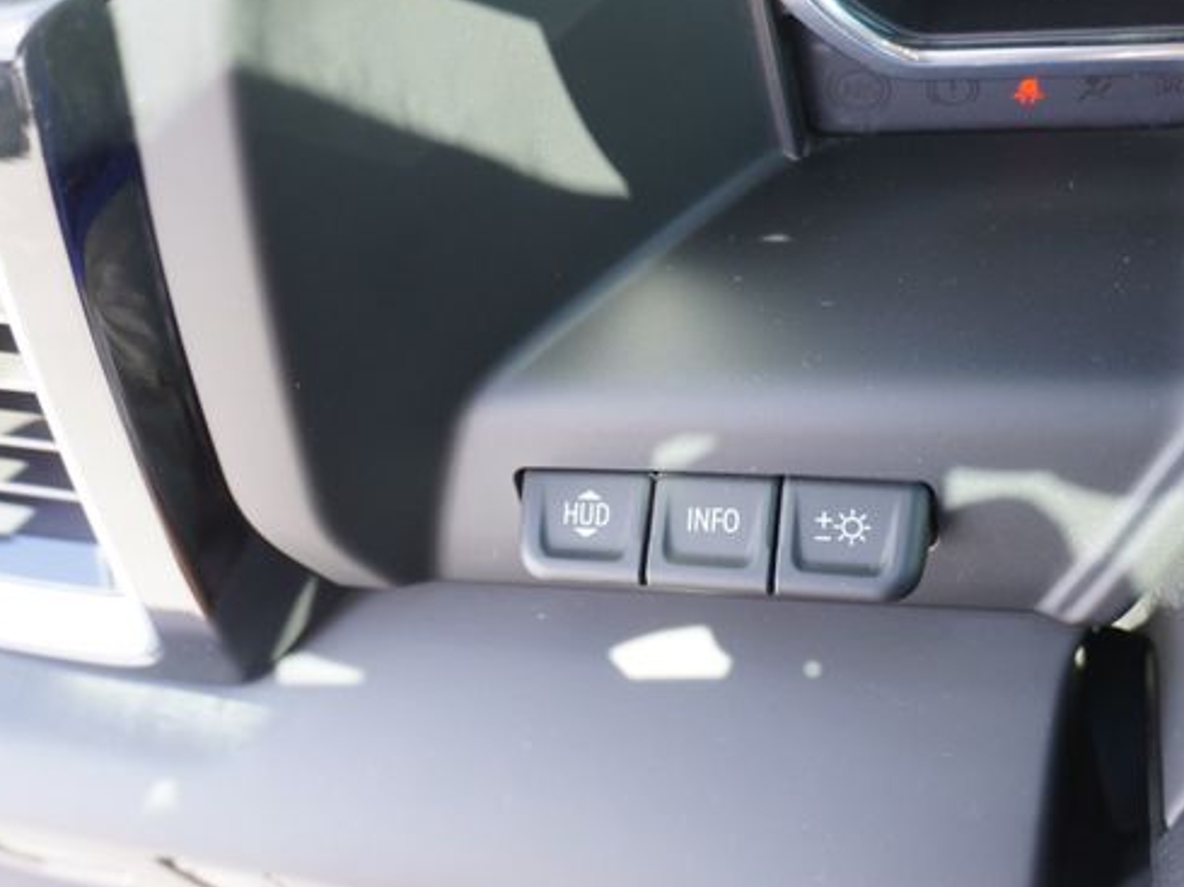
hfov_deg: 47.1
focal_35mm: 40
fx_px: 1355
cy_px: 384
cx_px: 667
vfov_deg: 36.2
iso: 320
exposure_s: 1/60
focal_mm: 21
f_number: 4
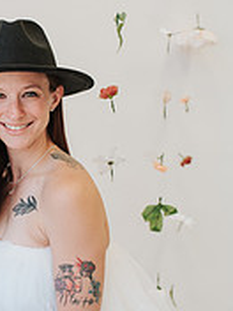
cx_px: 26
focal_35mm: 86
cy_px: 157
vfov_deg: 22.8
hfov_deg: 16.9
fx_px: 772
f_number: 2.8
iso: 400
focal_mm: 35
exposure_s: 1/200
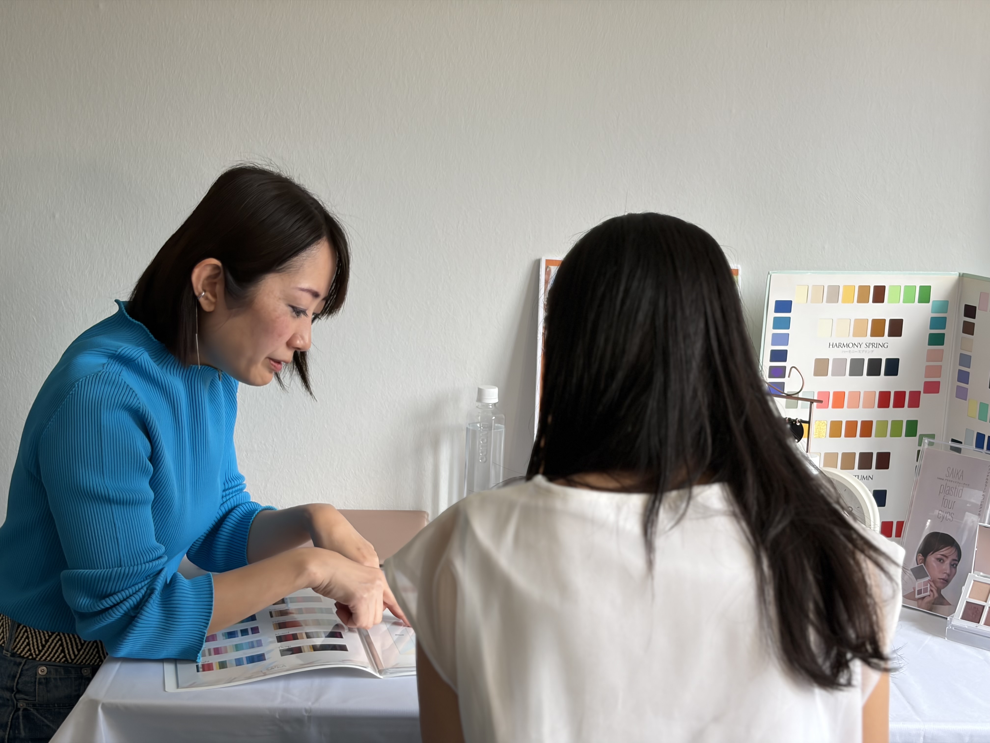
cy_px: 372
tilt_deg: -10.3
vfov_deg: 28.0
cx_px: 495
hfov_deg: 36.8
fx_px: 1487
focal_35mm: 52
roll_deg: -1.7
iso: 40
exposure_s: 1/121
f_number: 1.6
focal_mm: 5.96
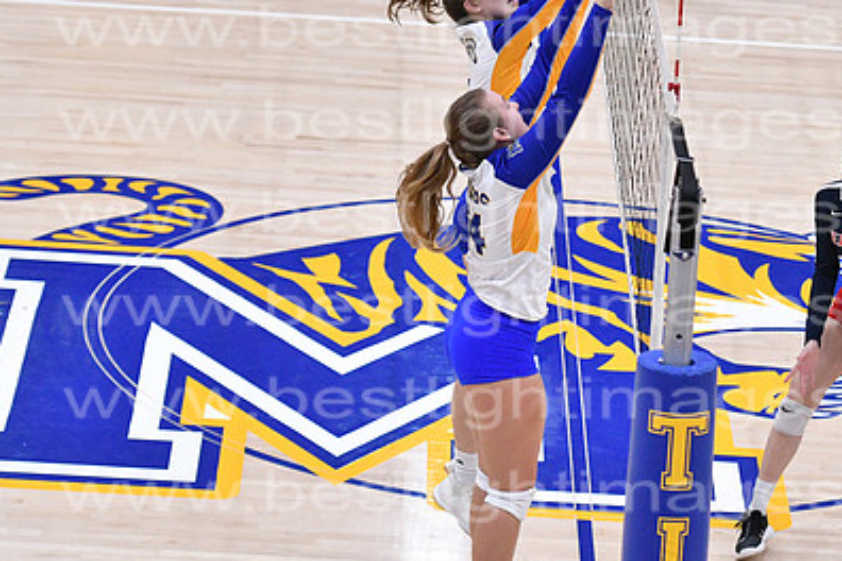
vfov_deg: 7.3
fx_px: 4420
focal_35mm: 189
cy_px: 171
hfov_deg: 10.9
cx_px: 544
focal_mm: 86
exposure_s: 1/1000
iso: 6400
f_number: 3.2
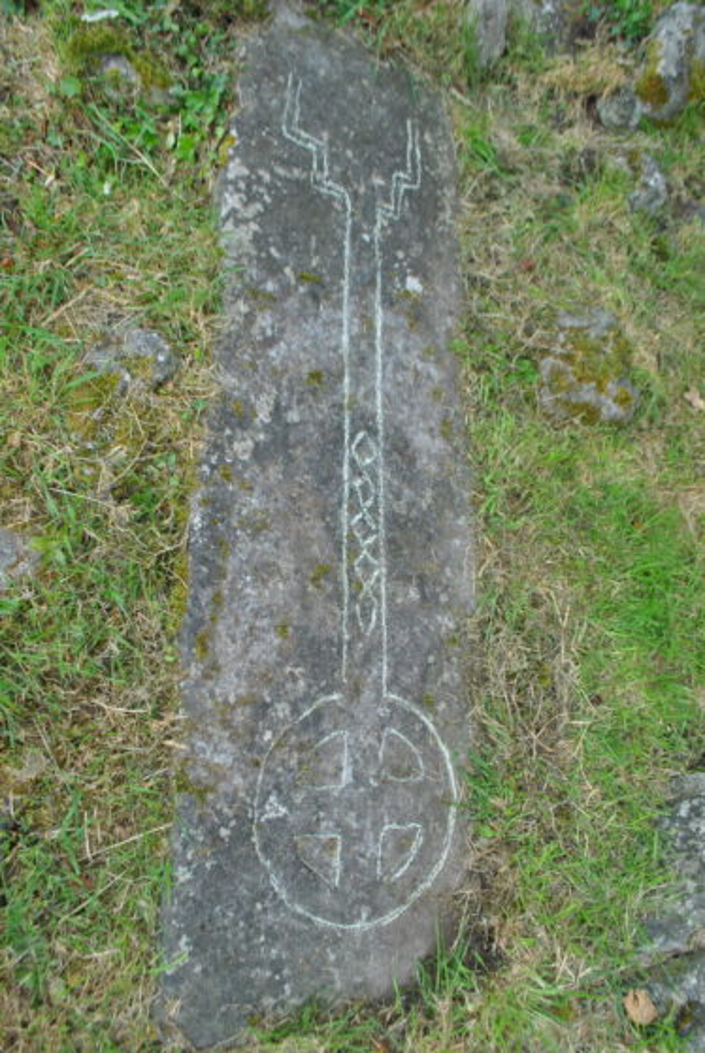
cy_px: 526
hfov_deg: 48.0
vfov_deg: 67.3
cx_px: 352
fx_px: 791
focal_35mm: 27
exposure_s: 1/125
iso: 110
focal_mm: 18
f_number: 5.6
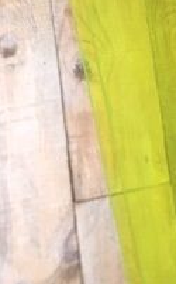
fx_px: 755
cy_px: -17
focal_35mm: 98
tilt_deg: -73.0
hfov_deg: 12.3
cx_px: 304
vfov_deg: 20.4
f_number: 2.2
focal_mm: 4.15
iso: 32
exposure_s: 1/17
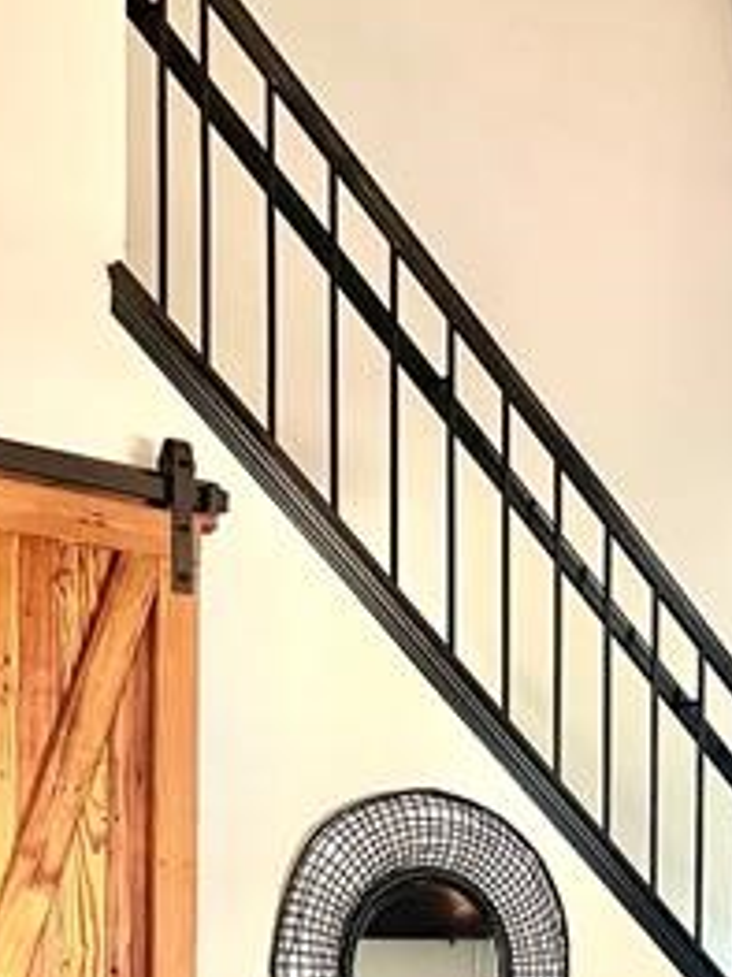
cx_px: 717
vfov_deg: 23.9
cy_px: 1092
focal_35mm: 76
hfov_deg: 18.9
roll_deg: -0.6
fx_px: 2145
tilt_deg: -1.2
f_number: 1.6
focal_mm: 5.1
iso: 400
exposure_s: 1/60
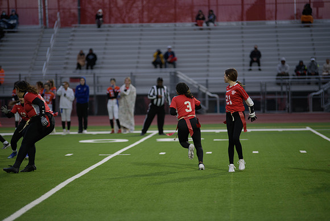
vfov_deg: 8.3
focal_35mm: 165
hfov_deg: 12.4
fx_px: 1513
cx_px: 165
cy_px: 110
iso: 320
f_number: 2.8
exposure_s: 1/200
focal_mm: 165
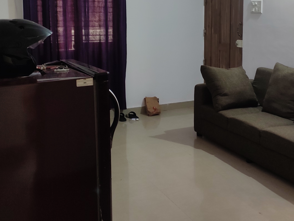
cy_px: 59
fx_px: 399
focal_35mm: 47
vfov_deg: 30.4
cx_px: 202
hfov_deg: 39.8
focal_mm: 4.74
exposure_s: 1/30
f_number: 1.79
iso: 332
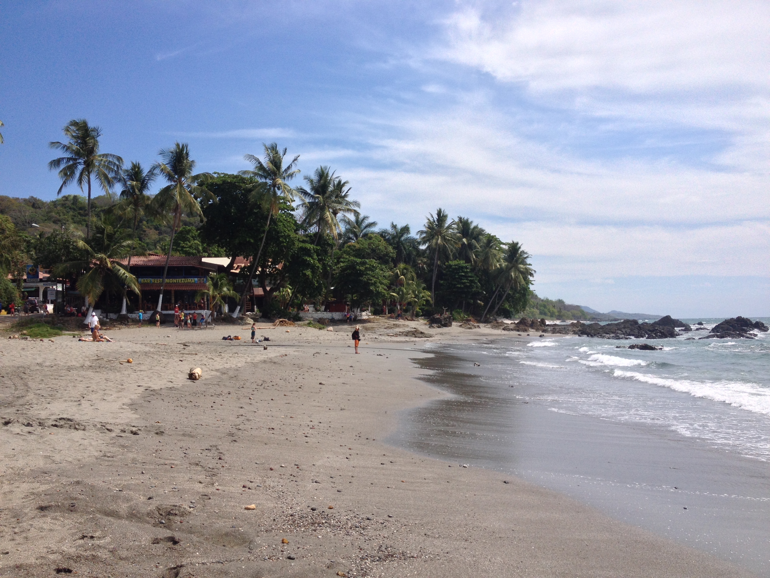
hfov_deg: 52.6
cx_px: 385
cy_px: 289
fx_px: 779
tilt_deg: +0.9
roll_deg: +1.9
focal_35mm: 35
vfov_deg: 40.7
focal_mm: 4.28
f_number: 2.4
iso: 50
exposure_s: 1/2632
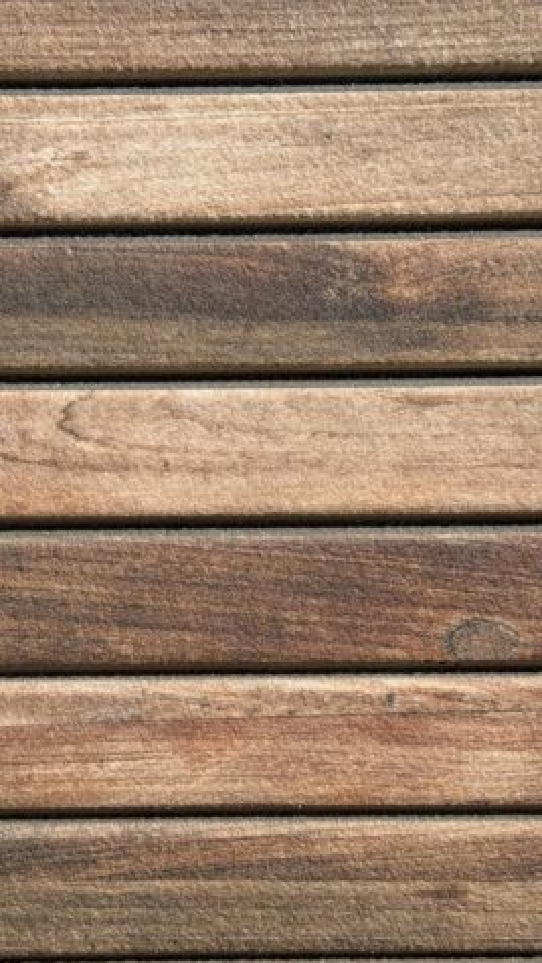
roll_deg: +0.2
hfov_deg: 18.9
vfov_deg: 33.2
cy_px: 576
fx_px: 1608
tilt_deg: -11.2
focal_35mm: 63
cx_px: 111
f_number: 1.78
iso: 64
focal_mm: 6.76
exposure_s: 1/9901
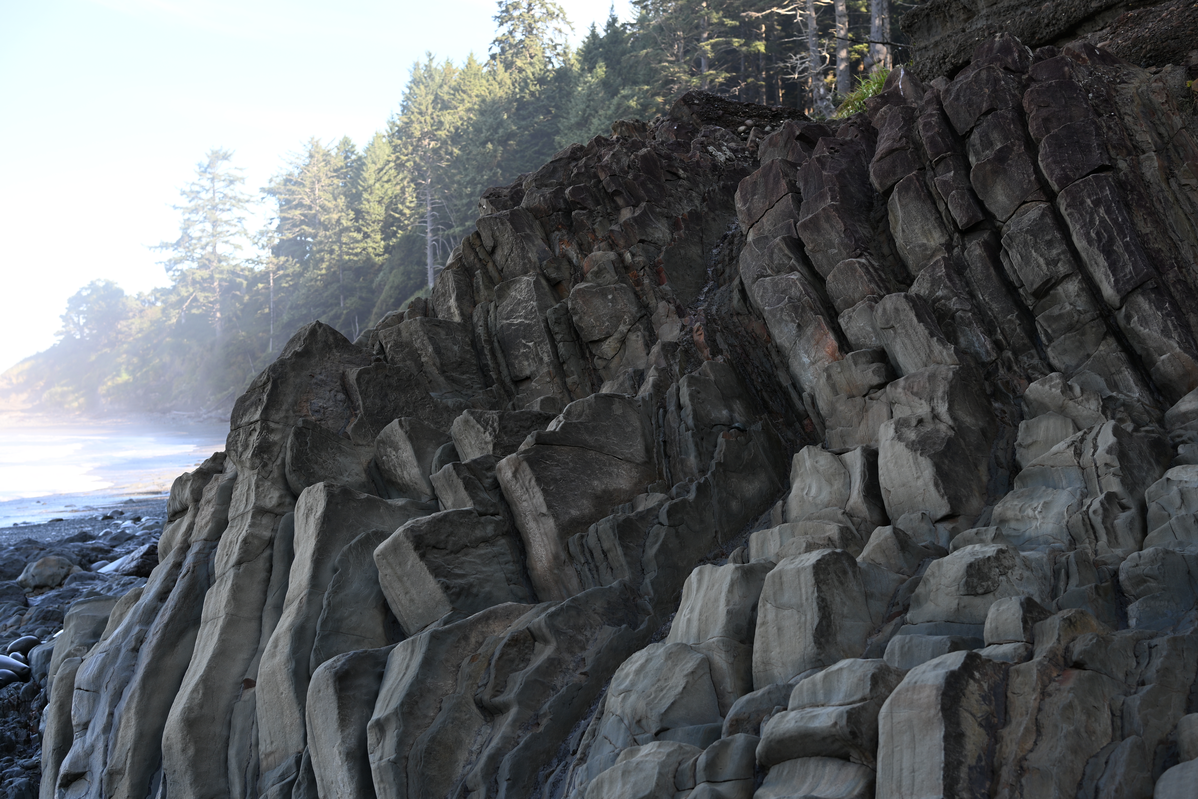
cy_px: 400
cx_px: 599
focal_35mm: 50
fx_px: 1664
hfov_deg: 39.6
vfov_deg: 27.0
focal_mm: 50
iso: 100
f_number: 5
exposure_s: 1/100
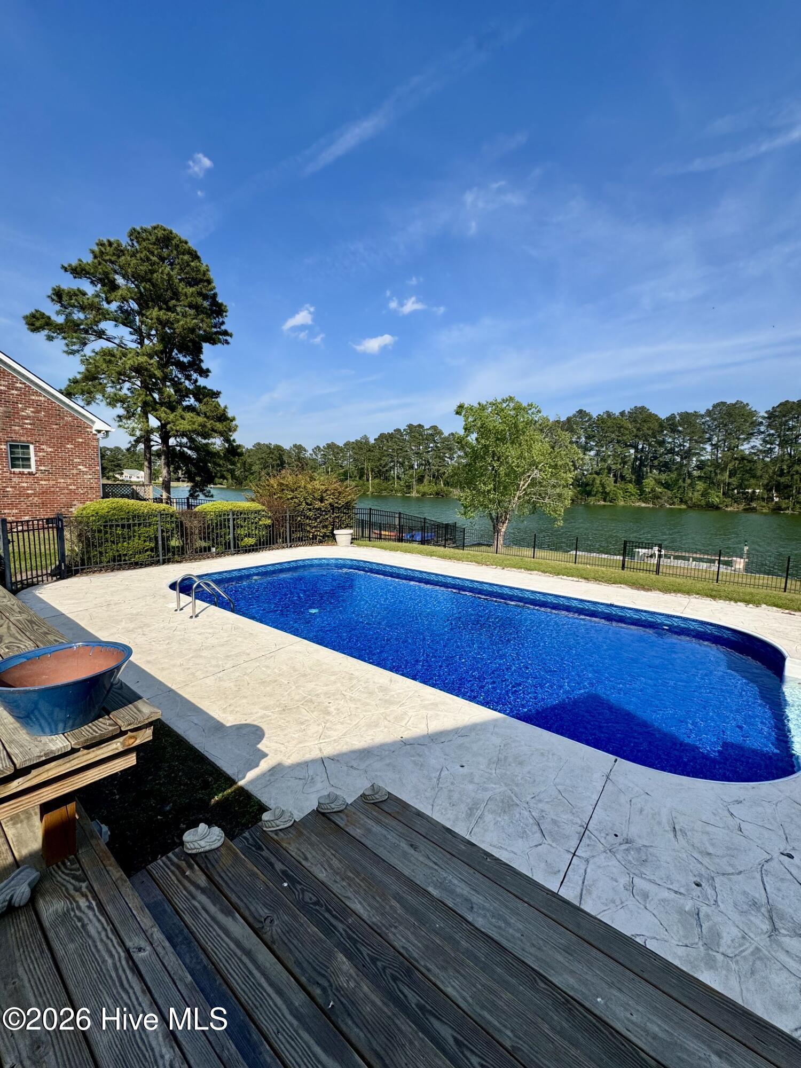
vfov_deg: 102.1
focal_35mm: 14
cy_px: 534
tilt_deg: -6.5
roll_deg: -1.8
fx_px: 432
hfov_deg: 85.7
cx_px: 400
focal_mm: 2.22
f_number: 2.2
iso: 50
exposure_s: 1/3106
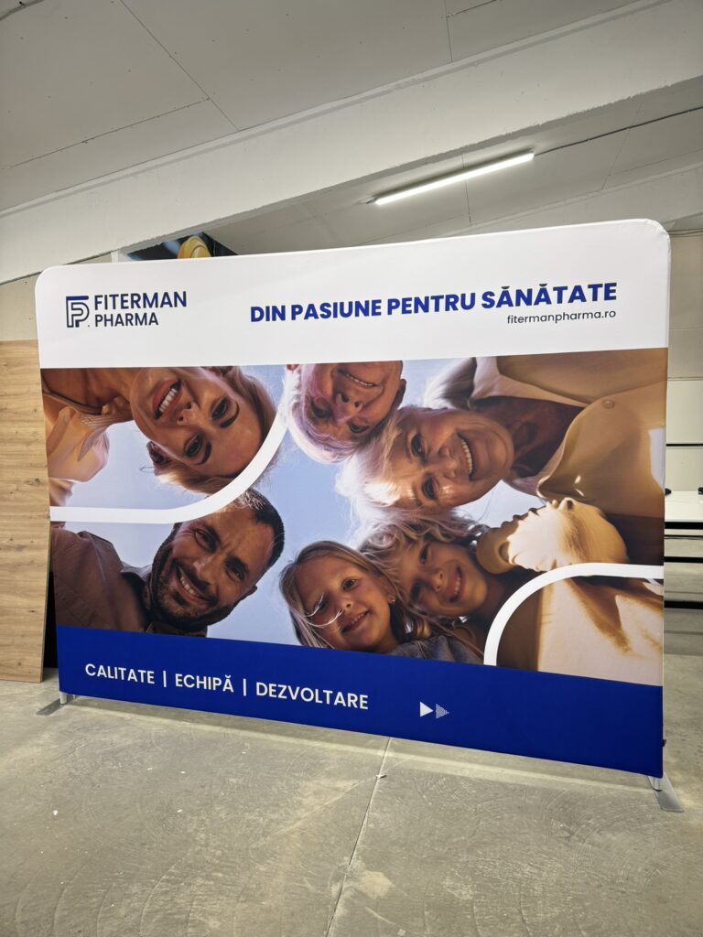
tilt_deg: -4.4
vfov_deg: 71.6
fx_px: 650
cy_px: 468
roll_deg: +1.1
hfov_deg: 56.8
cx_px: 352
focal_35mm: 24
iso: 100
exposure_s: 1/50
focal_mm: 6.76
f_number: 1.78
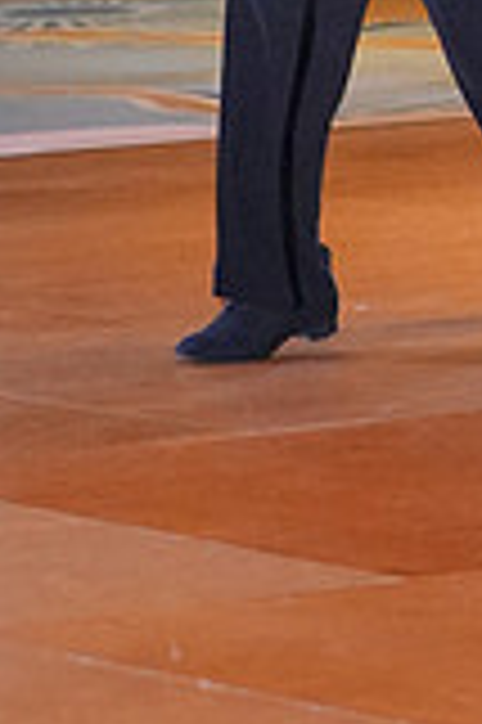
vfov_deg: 5.1
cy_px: -364
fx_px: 8131
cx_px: 723
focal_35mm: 404
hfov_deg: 3.4
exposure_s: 1/500
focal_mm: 75
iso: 4000
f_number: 2.8
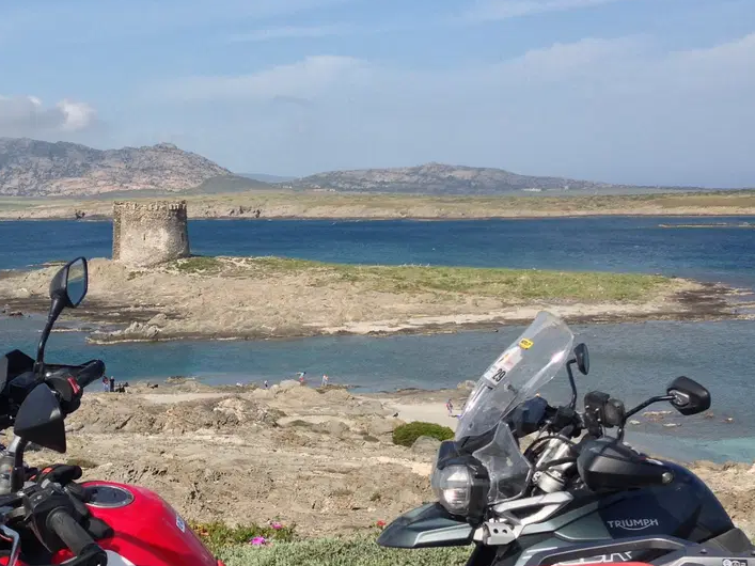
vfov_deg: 26.1
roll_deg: +0.9
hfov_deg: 33.9
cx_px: 218
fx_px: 1221
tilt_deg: -5.0
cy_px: 297
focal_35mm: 56
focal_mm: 4.12
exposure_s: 1/1506
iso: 50
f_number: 2.4
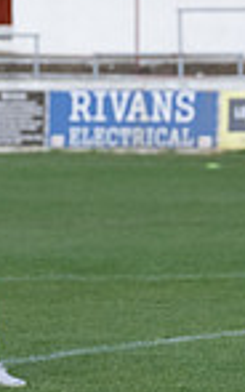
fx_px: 4504
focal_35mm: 422
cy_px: 323
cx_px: -8
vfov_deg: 5.0
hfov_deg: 3.1
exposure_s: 1/800
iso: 1000
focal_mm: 70
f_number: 3.2
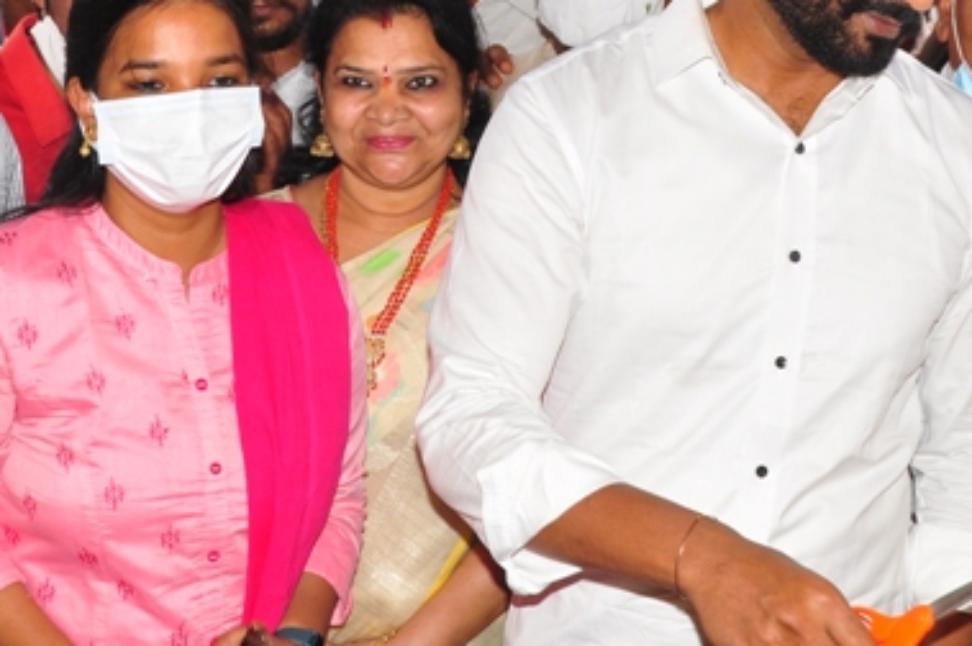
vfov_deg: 23.7
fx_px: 1538
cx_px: 469
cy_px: 322
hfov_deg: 35.1
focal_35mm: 57
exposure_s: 1/160
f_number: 8
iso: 320
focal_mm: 18
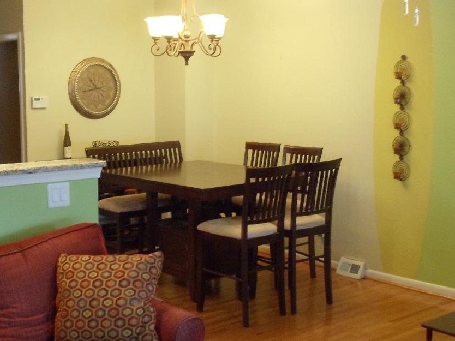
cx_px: 150
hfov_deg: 25.5
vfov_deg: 19.4
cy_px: 168
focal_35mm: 76
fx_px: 999
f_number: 3.5
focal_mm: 6
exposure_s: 1/13
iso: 400
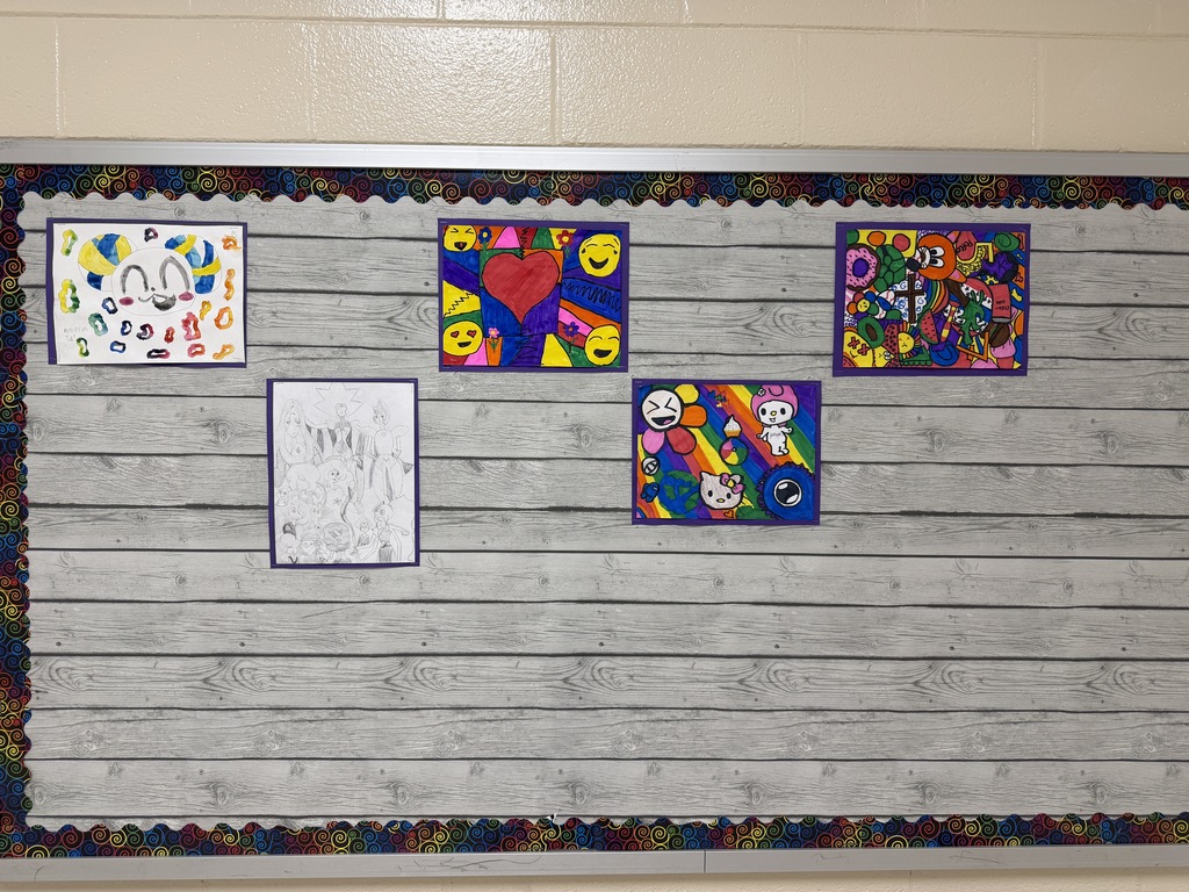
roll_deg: -0.5
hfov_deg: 71.6
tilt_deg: -0.2
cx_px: 594
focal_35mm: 24
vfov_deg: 56.8
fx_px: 824
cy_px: 446
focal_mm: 6.76
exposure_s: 1/60
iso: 125
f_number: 1.78
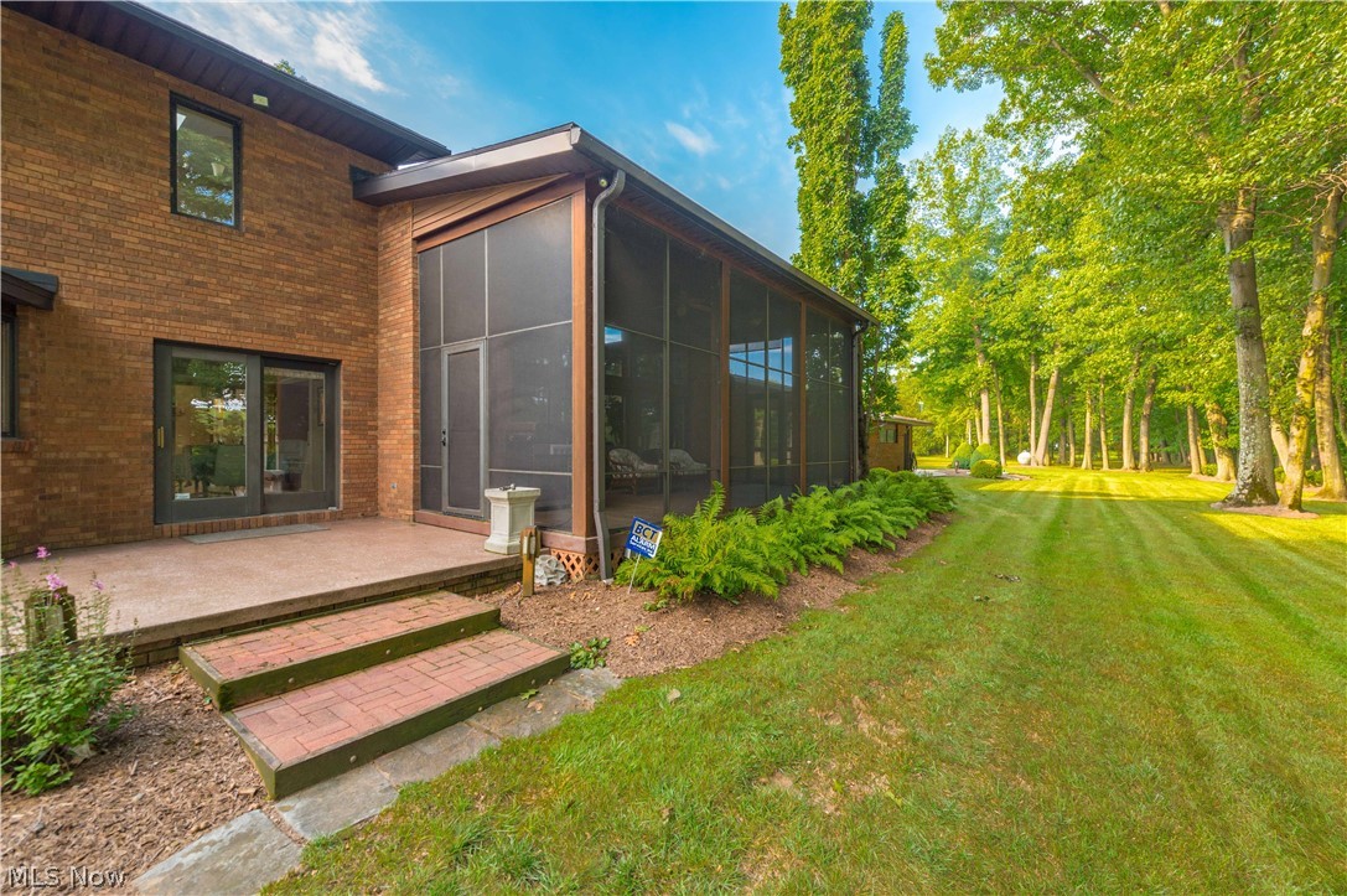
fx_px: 523
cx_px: 674
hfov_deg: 104.3
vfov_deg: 81.1
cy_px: 448
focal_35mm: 14
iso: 200
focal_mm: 14
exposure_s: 1/80
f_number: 8
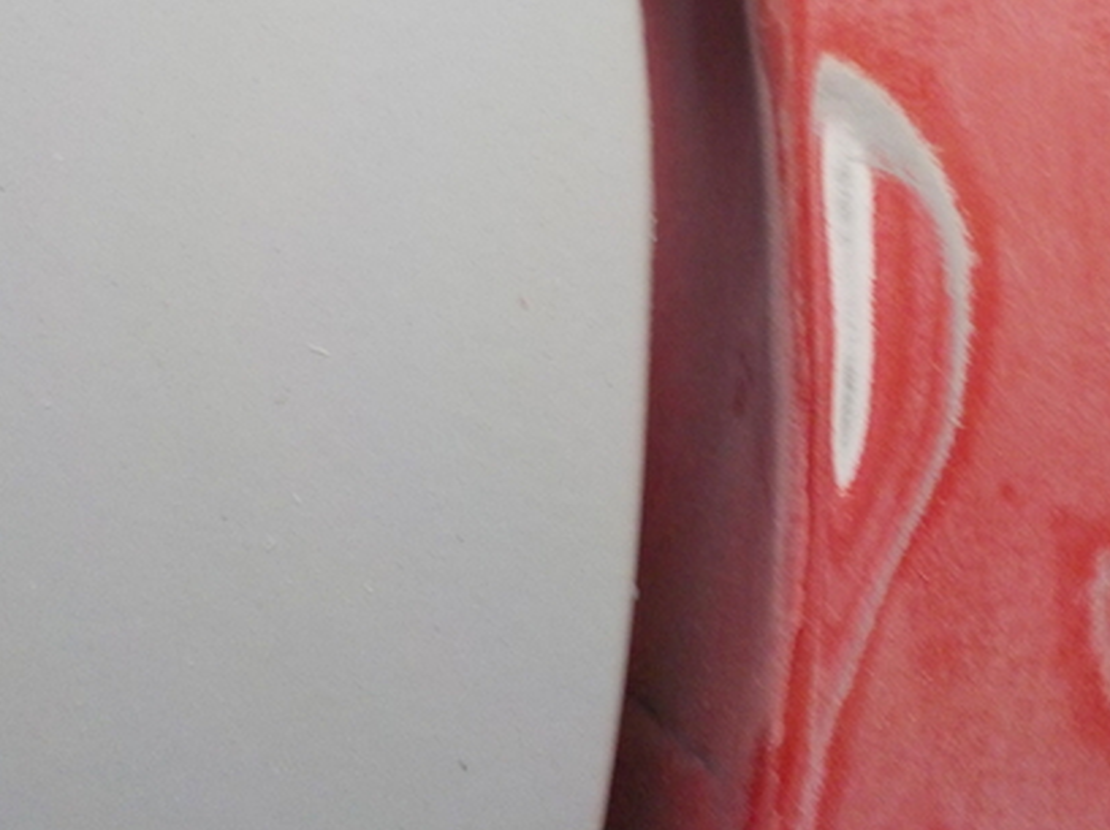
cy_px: 271
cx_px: 855
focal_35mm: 47
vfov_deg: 30.6
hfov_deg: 39.2
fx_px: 1506
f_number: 3.3
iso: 400
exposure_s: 1/13
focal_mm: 4.1
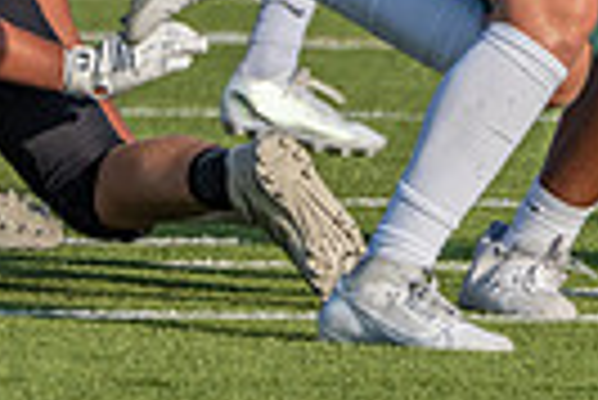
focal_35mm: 1742
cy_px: -447
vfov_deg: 0.8
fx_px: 28968
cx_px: -171
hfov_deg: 1.2
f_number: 5.6
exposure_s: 1/1250
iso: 125
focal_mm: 400
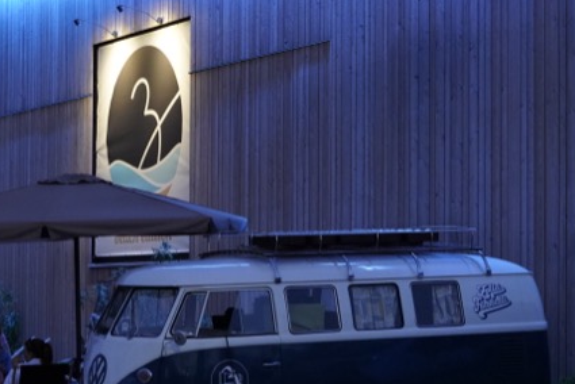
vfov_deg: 12.1
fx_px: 1806
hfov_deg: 17.8
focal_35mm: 113
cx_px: 46
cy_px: 229
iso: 2000
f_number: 2.5
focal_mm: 40
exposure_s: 1/80
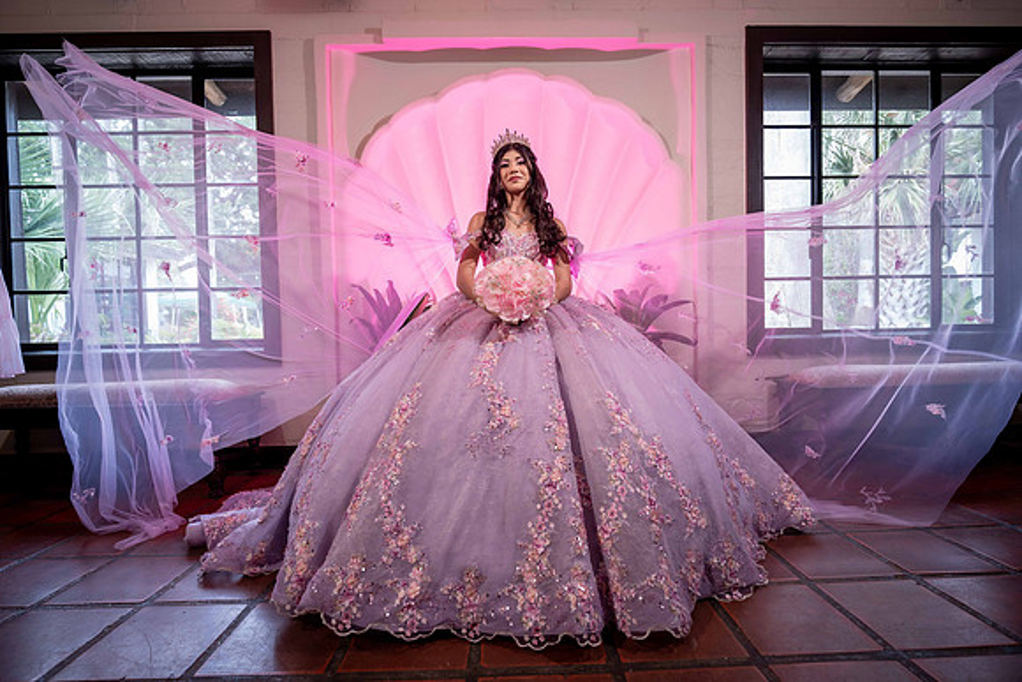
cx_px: 511
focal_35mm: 16
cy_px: 341
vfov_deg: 73.8
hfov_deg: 96.7
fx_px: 454
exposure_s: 1/400
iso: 1000
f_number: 2.8
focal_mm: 16
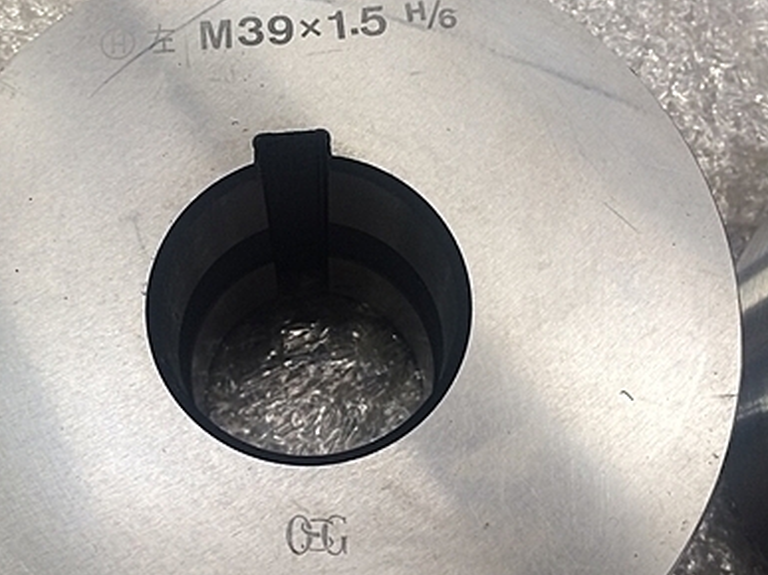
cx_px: 288
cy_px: 331
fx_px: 1065
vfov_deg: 30.2
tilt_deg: -75.8
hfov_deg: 39.4
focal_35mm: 48
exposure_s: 1/30
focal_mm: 4.15
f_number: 2.2
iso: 50
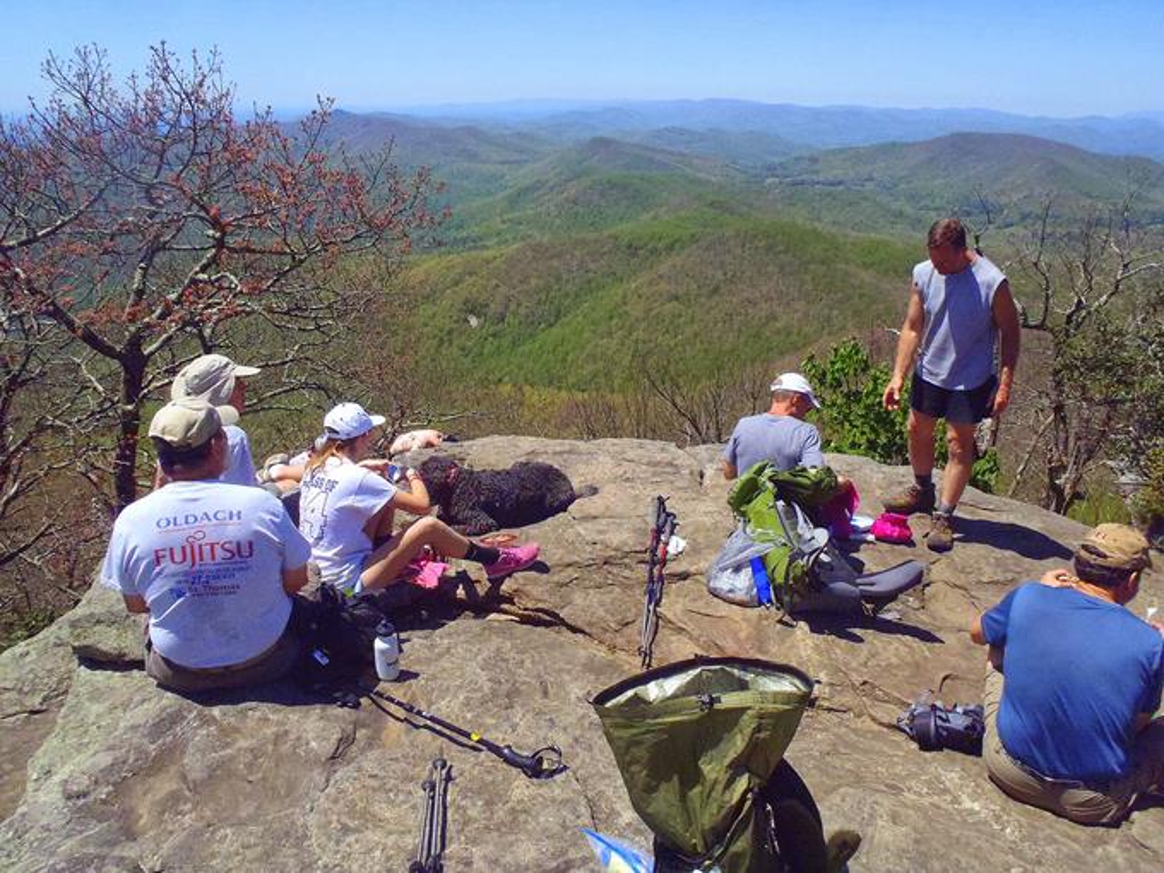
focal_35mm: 28
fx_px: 942
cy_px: 436
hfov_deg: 63.4
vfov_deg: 49.7
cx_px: 582
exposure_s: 1/400
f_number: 10
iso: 400
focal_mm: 5
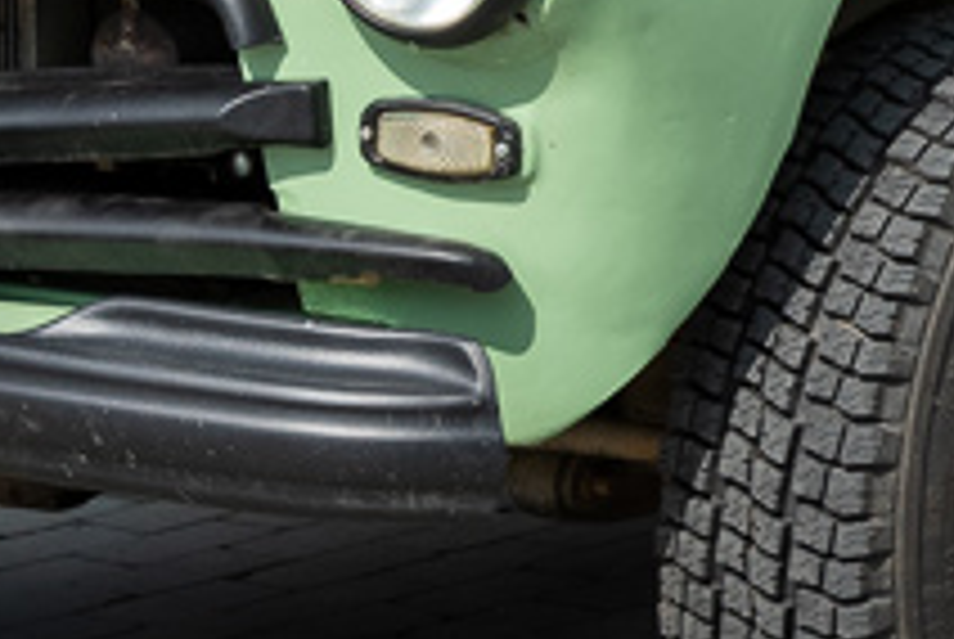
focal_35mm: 225
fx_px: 5971
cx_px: 878
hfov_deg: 9.1
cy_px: -644
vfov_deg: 6.0
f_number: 7.1
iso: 200
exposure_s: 1/800
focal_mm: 35
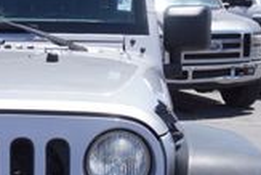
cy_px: 217
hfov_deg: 13.0
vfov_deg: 8.9
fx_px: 1110
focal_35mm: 153
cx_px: -59
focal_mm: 26
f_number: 8
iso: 100
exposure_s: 1/200
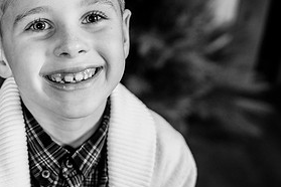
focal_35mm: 79
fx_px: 617
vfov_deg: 17.3
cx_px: 24
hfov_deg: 24.9
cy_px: 90
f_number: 2.8
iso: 200
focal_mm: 38
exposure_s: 1/250
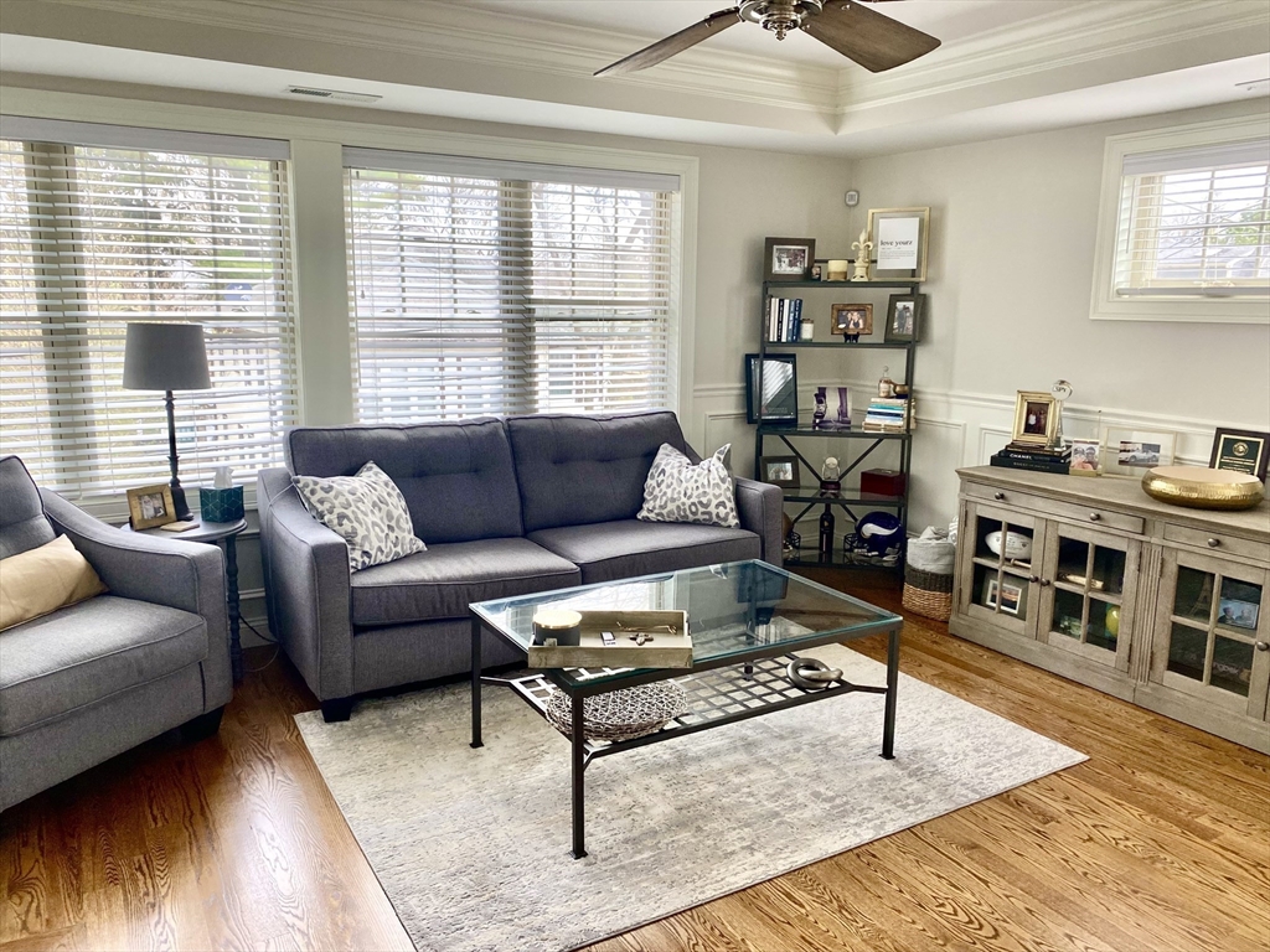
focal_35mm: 26
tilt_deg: -12.3
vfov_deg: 53.1
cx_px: 635
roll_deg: -0.5
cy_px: 476
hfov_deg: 67.3
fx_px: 954
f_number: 1.8
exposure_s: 1/121
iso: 125
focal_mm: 4.25
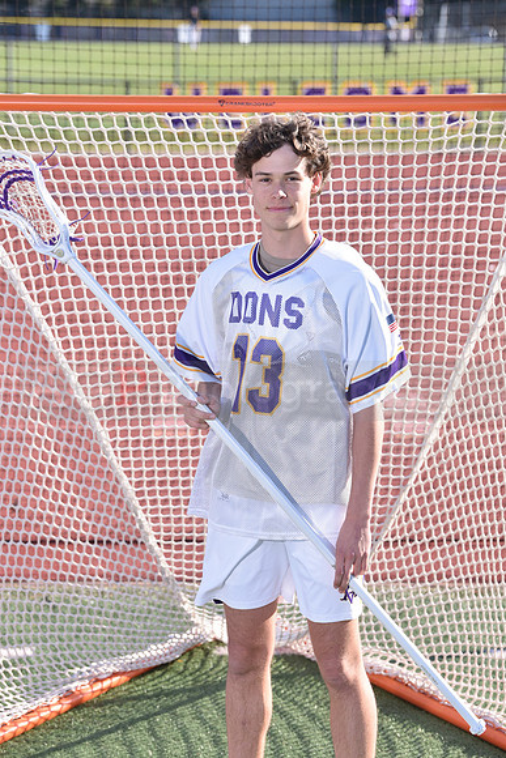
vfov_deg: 17.6
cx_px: 253
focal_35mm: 116
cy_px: 379
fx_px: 2444
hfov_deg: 11.8
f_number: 5.6
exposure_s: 1/250
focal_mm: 116
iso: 125
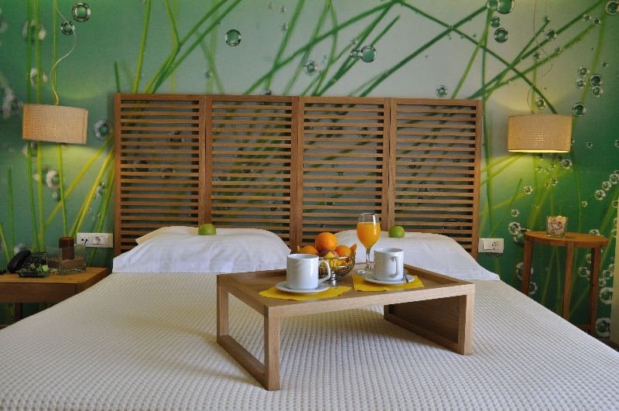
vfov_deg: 39.9
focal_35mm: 33
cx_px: 310
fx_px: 567
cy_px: 206
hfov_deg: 57.3
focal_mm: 22
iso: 400
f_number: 10
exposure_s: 1/30
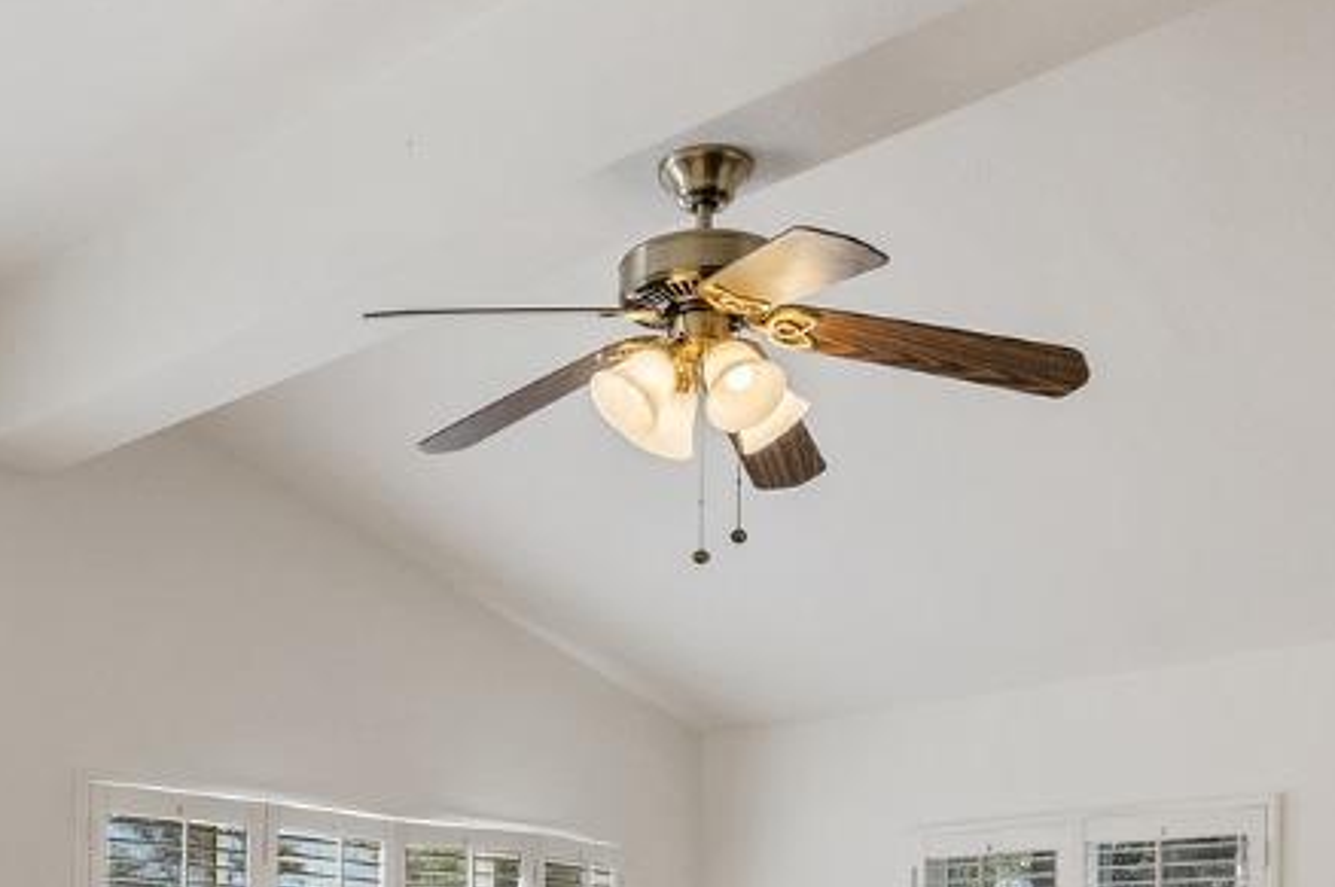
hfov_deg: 40.8
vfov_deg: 25.3
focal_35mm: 48
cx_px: 472
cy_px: 1047
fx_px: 1778
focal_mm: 14
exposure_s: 1/125
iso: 400
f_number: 8
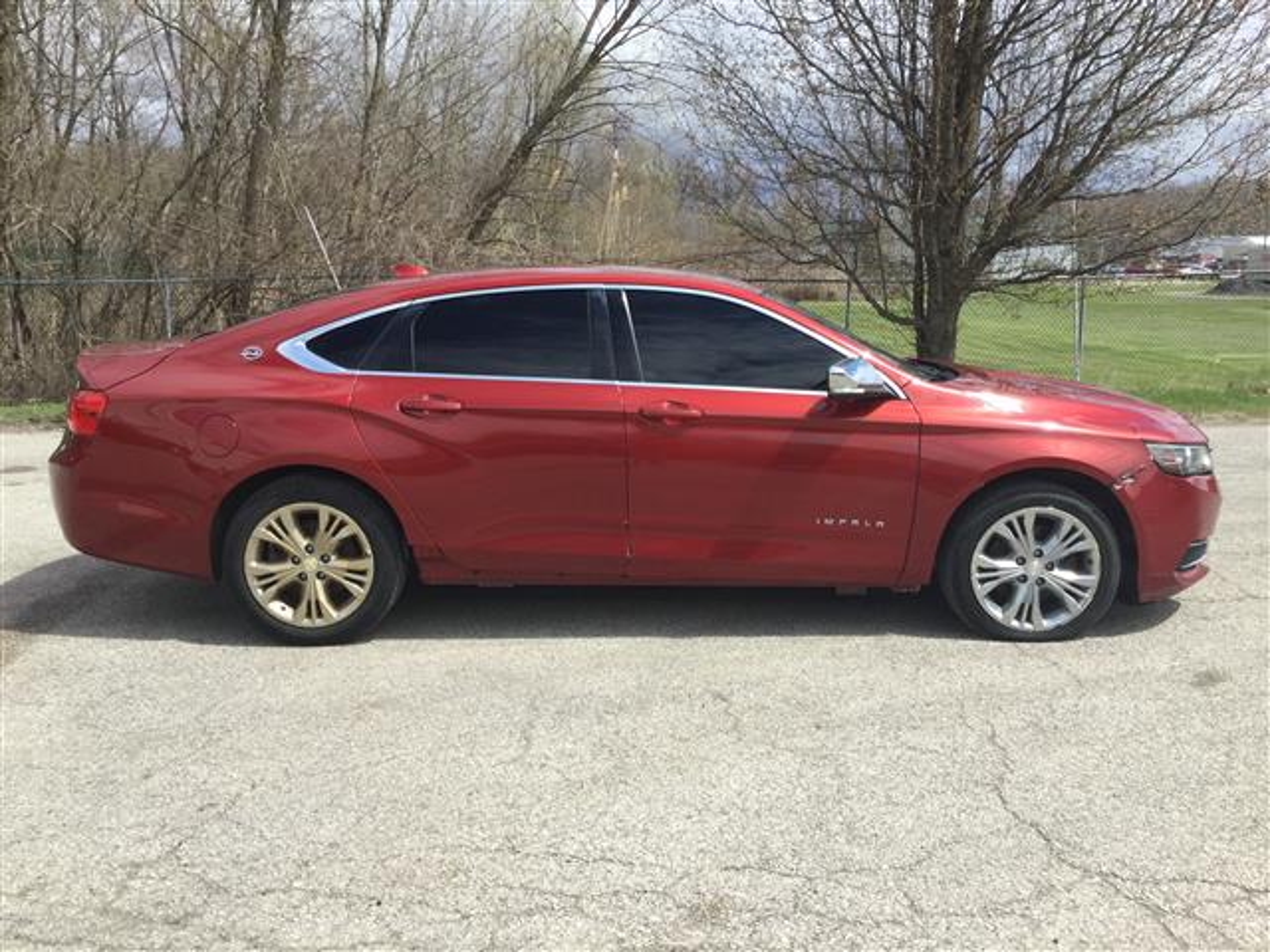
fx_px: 1137
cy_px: 476
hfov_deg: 58.4
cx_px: 635
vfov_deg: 45.4
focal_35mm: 31
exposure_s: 1/1101
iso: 25
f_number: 2.4
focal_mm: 3.3
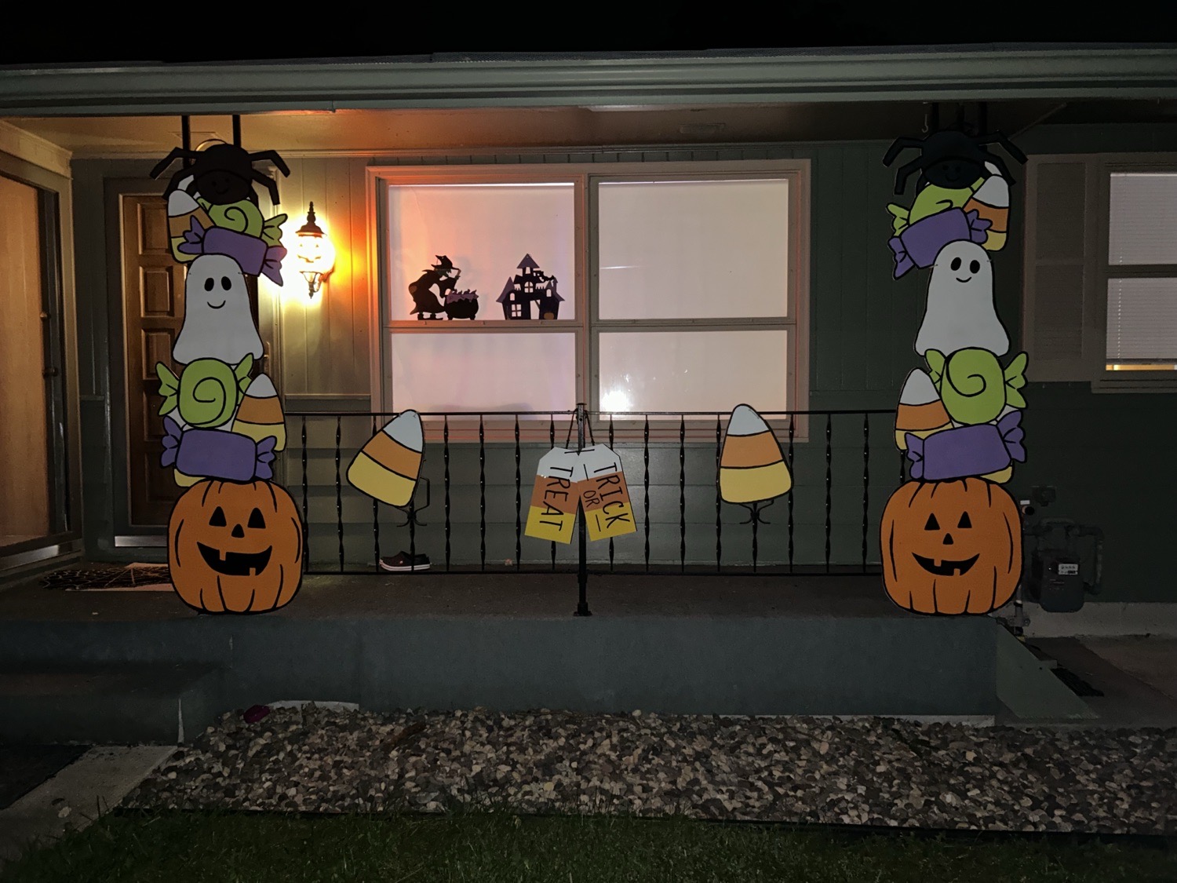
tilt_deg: -2.7
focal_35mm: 26
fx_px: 884
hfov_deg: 67.3
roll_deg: +1.2
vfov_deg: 53.1
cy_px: 442
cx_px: 588
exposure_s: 1/4
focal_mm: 5.7
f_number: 1.5
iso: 500
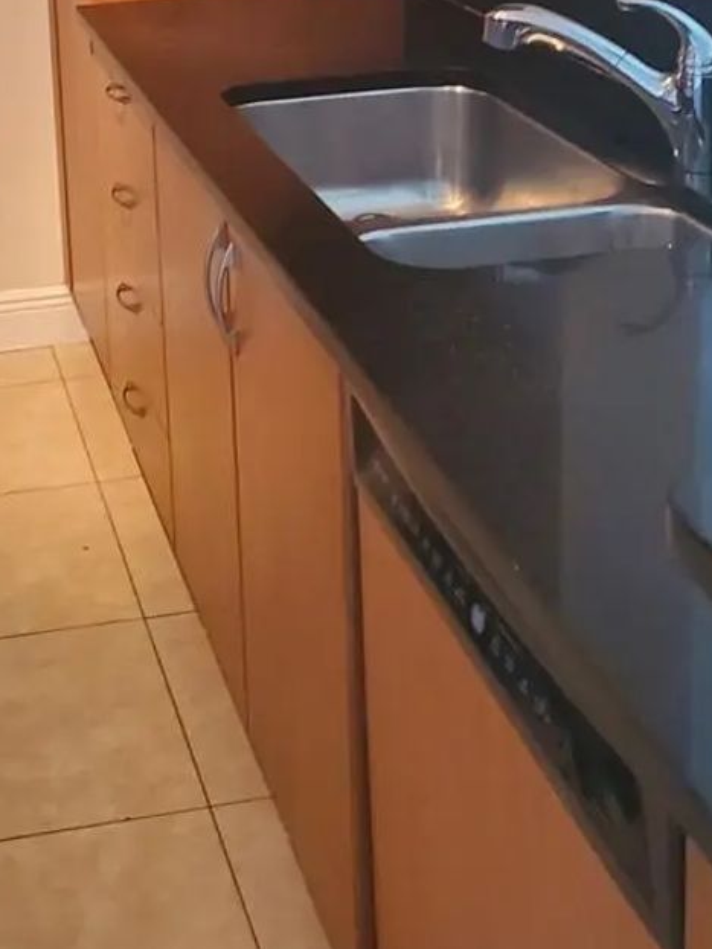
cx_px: 133
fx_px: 1564
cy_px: -25
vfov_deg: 31.0
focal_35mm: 57
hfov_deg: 25.2
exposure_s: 1/39
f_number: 1.5
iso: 320
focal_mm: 4.3
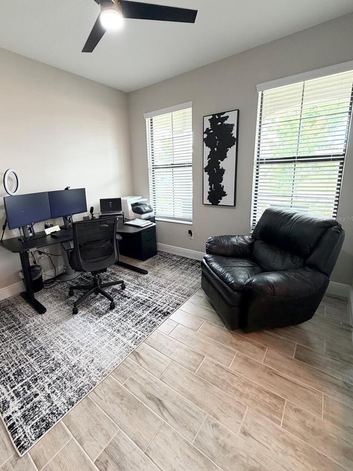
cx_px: 159
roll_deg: +2.2
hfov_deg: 77.9
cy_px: 218
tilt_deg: -11.7
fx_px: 217
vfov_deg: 94.3
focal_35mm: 16
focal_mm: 2.22
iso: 250
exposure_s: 1/60
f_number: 2.2
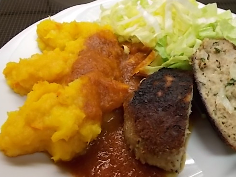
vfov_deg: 36.6
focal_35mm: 39
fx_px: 266
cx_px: 140
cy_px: 111
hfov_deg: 47.6
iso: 200
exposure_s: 1/10
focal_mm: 5.3
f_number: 3.4
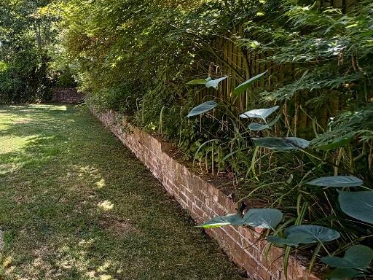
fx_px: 302
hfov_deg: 51.3
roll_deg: +0.4
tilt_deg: -1.9
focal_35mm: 28
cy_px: 91
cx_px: 2
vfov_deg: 48.8
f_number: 2.2
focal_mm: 2.22
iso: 40
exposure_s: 1/359
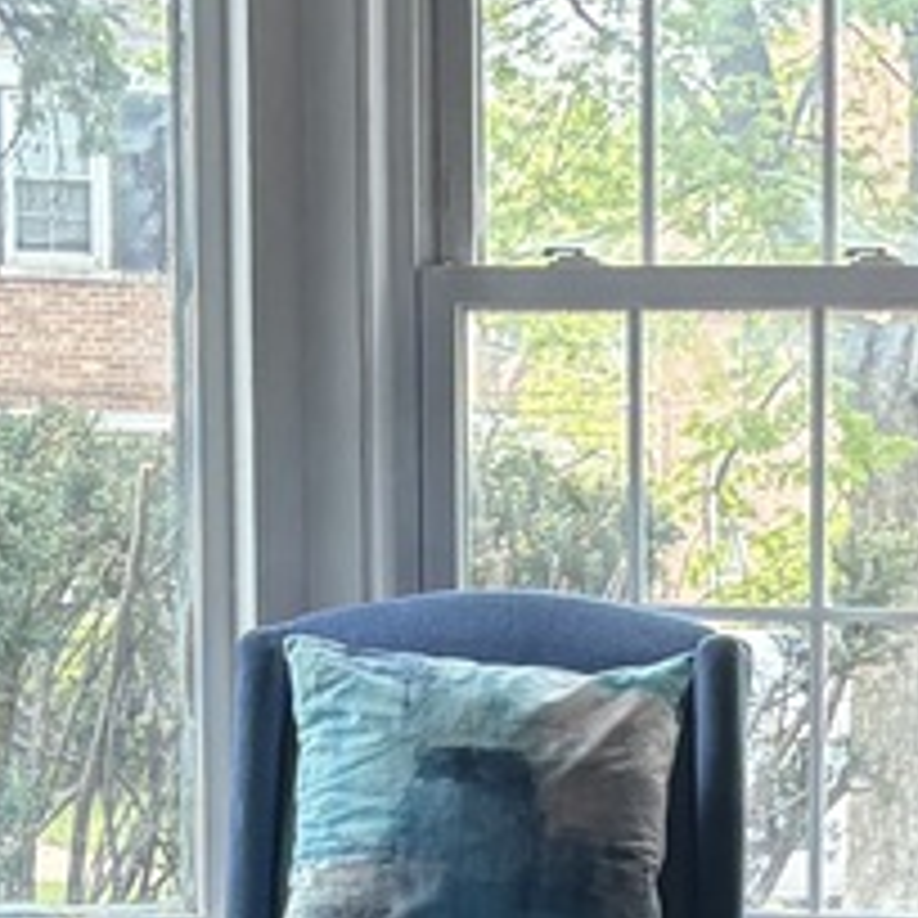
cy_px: 1089
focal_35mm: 162
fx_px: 4861
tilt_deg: -5.4
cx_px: 950
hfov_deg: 10.7
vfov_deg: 10.6
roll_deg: +0.2
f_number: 1.6
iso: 125
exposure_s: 1/120
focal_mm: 5.96
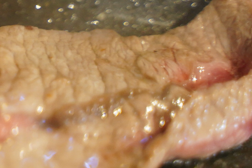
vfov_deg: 4.7
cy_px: 12
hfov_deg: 6.9
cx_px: -211
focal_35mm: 292
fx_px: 2043
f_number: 2.8
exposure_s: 1/80
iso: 2500
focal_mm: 71
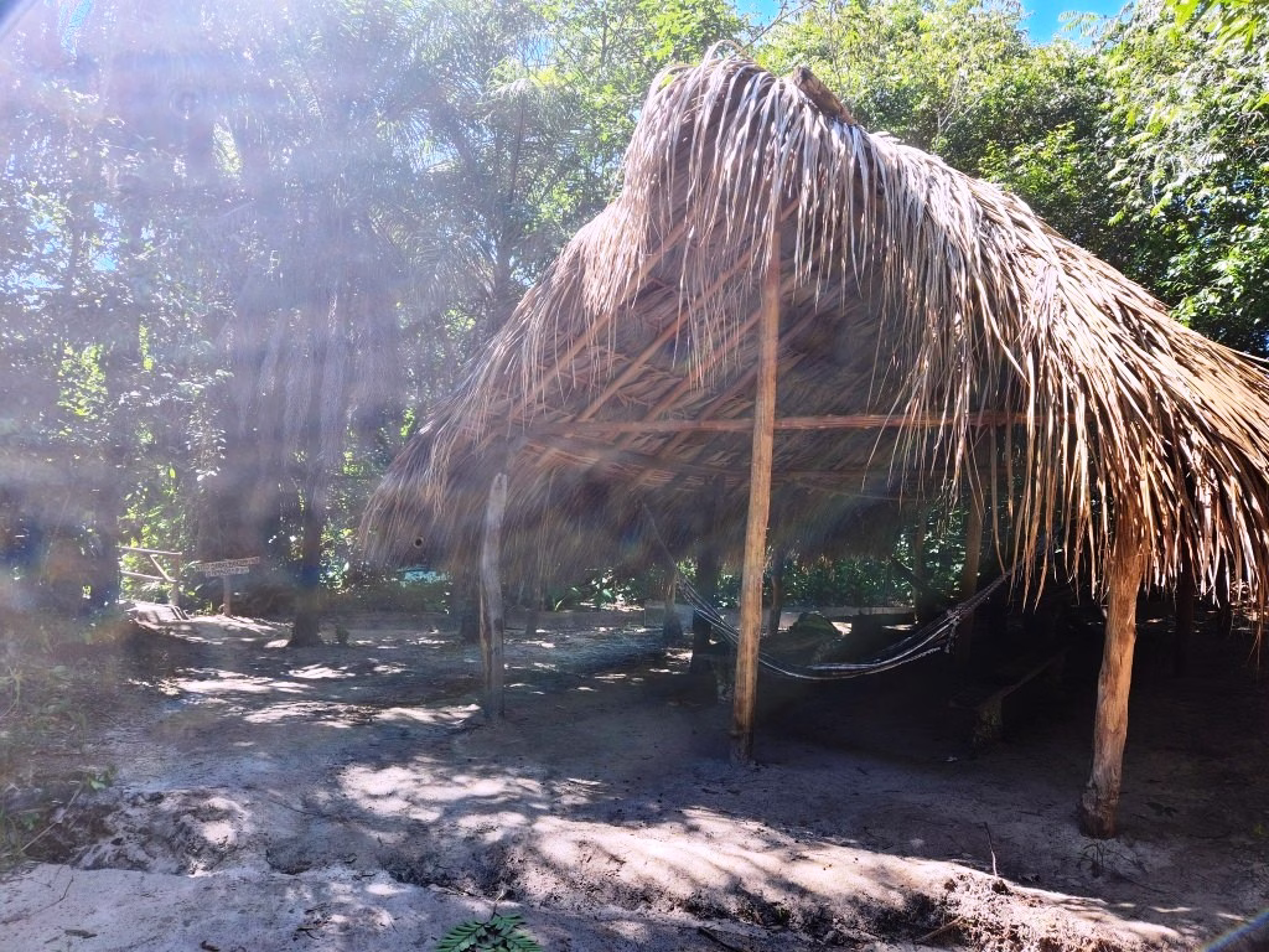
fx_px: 843
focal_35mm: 23
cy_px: 476
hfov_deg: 73.9
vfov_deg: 58.9
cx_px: 634
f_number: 1.8
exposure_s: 1/227
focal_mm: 5.4
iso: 20
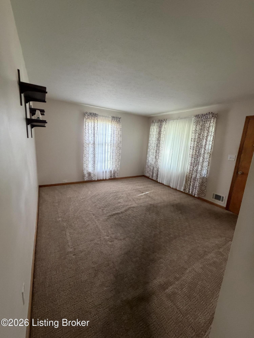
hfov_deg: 85.7
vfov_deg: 102.1
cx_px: 127
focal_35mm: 14
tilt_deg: -10.6
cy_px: 169
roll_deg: -3.1
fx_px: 137
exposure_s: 1/60
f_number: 2.2
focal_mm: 2.22
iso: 500
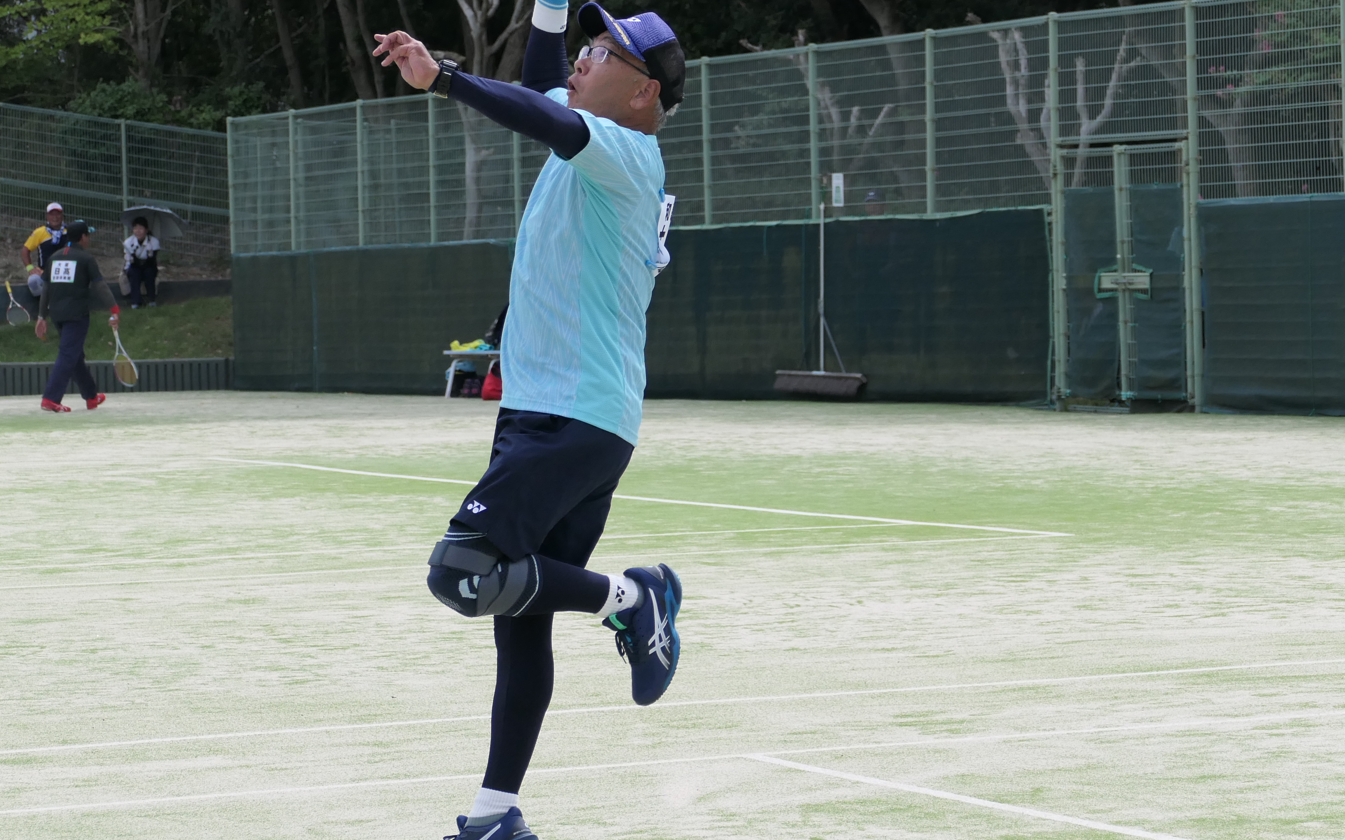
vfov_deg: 8.7
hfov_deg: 13.9
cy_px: 391
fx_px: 5498
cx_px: 594
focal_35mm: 150
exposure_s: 1/3200
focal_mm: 37.79
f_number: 3.8
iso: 320
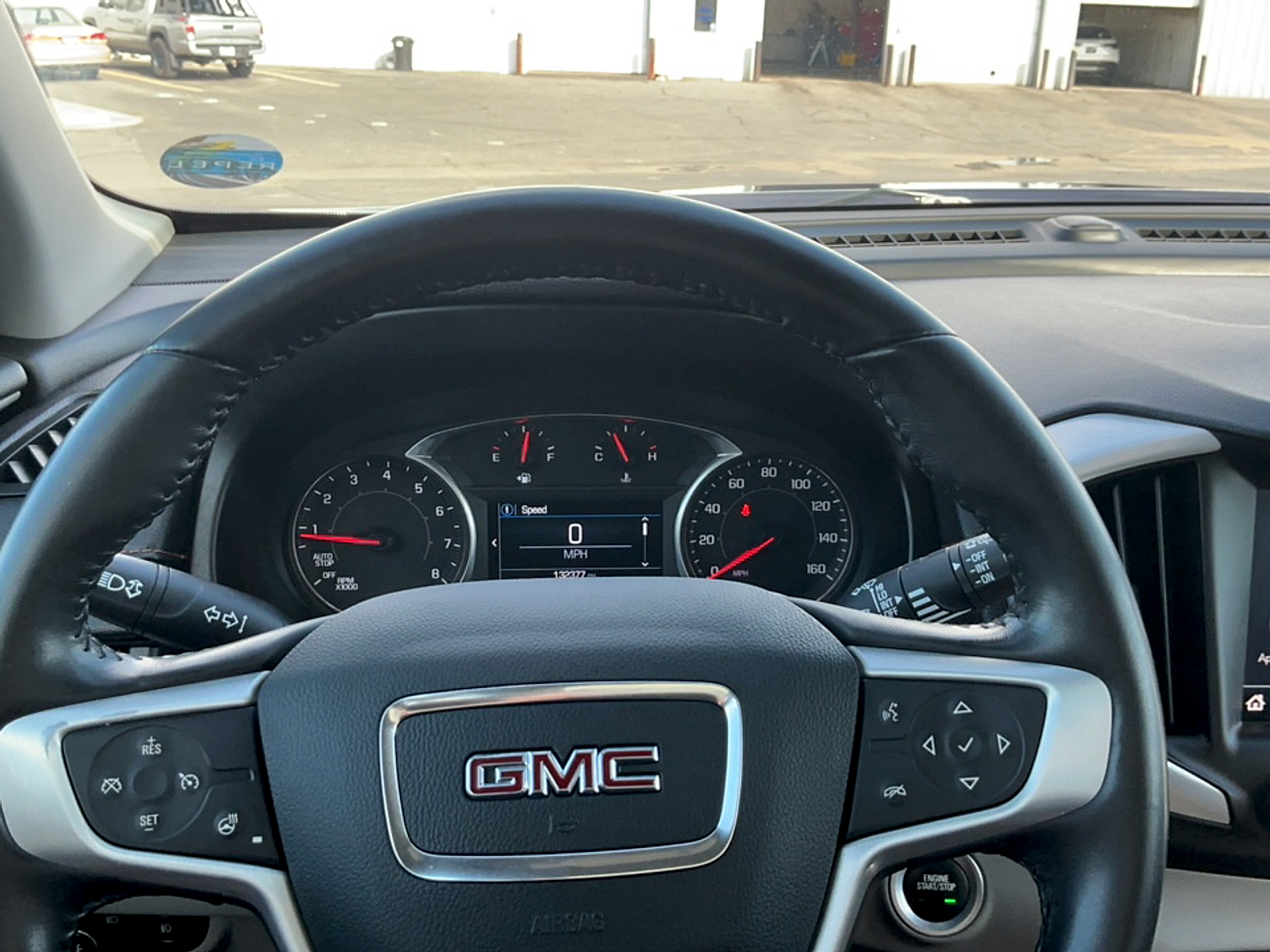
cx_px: 635
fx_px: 1101
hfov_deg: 60.0
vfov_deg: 46.8
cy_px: 476
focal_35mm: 30
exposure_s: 1/120
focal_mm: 3
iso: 32
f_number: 1.8
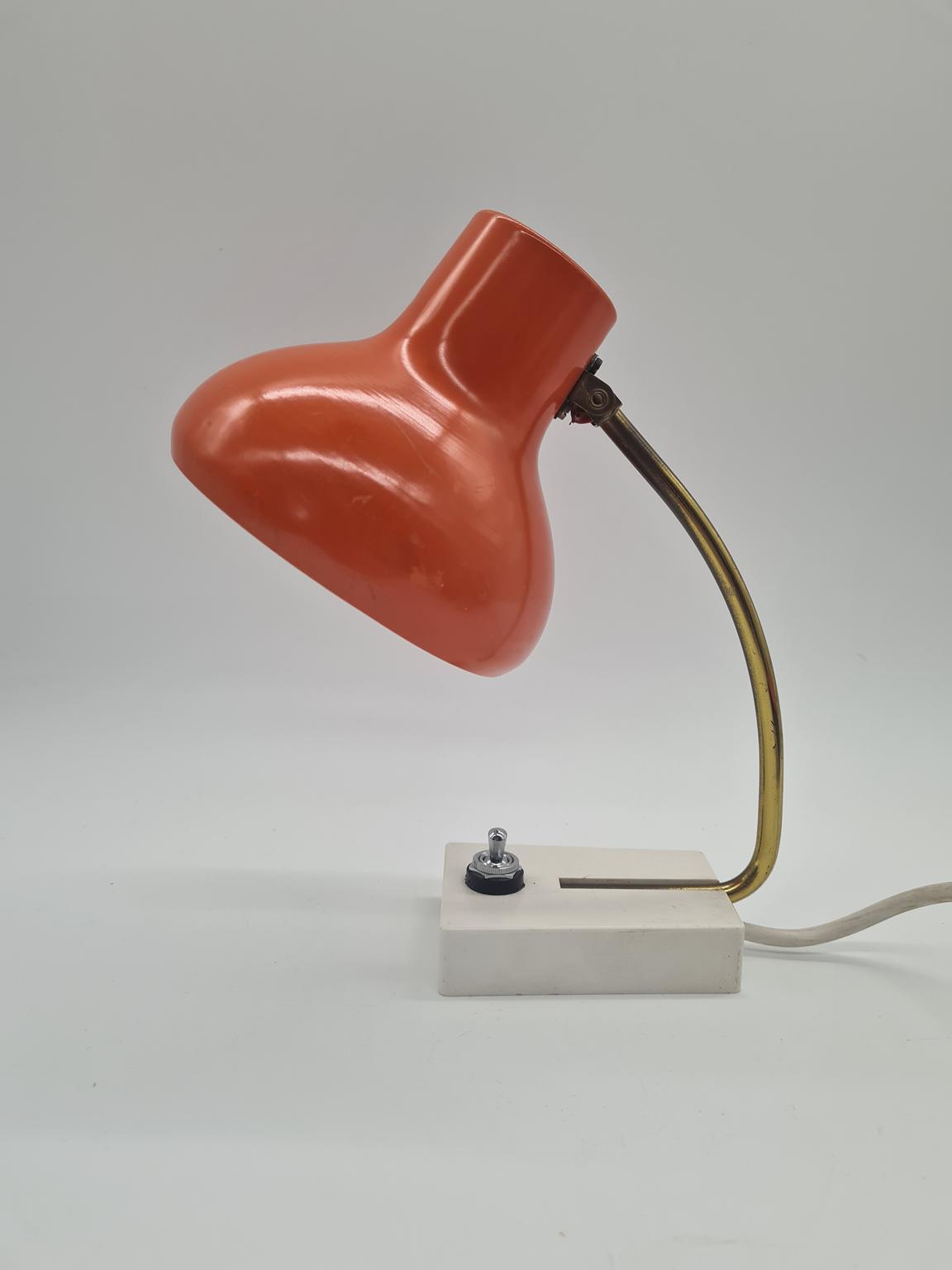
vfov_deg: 67.3
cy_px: 635
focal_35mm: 26
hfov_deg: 53.1
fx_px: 953
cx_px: 476
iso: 50
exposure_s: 1/514
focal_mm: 5.4
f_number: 1.8
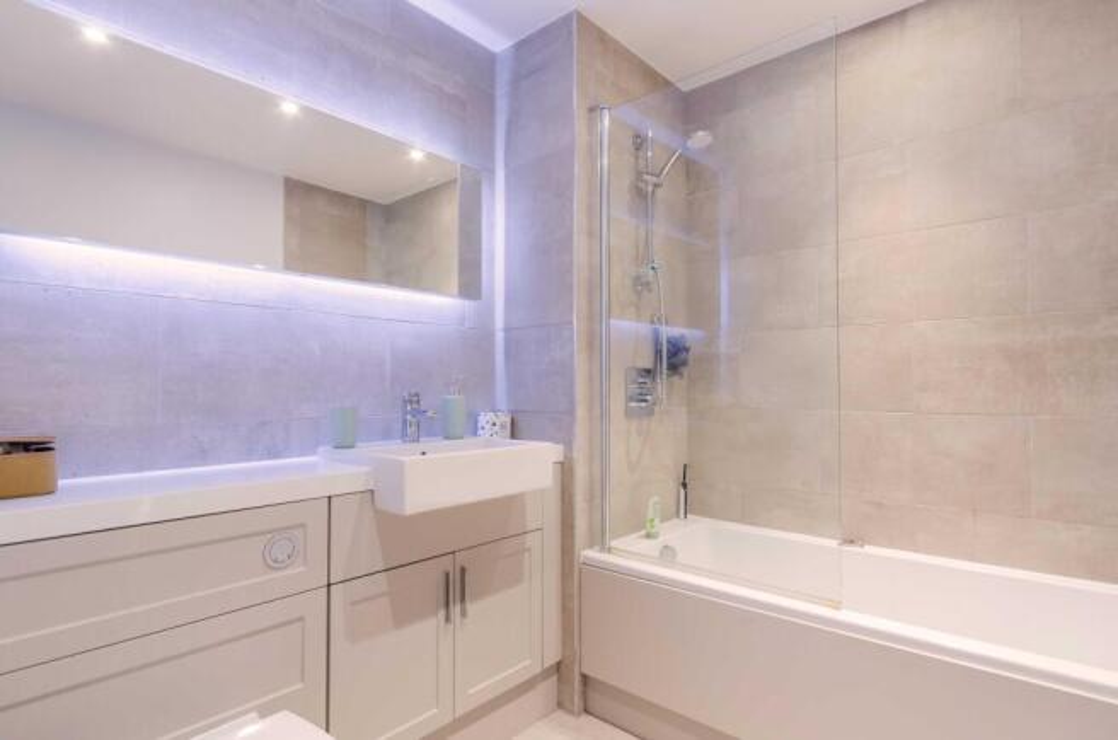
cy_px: 370
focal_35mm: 18
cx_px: 559
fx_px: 558
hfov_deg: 90.1
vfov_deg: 67.1
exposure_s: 1/10
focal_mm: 12
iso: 500
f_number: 7.1
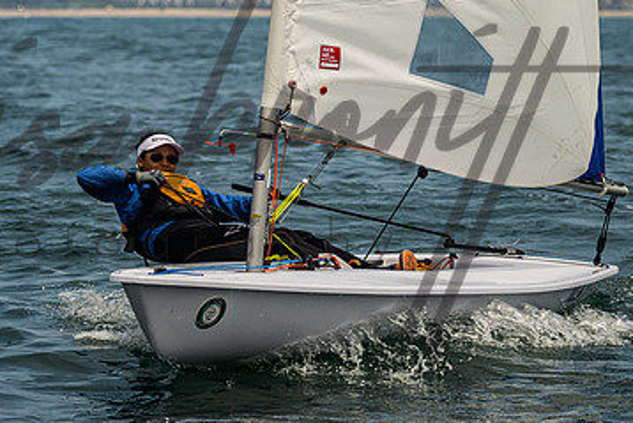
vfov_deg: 5.2
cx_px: 266
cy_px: 64
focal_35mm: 262
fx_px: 4608
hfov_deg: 7.9
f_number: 4.8
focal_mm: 125
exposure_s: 1/2500
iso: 320
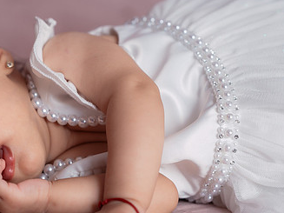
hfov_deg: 11.8
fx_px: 1361
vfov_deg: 8.9
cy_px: 141
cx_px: -3
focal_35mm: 166
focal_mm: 85
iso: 320
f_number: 3.2
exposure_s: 1/250
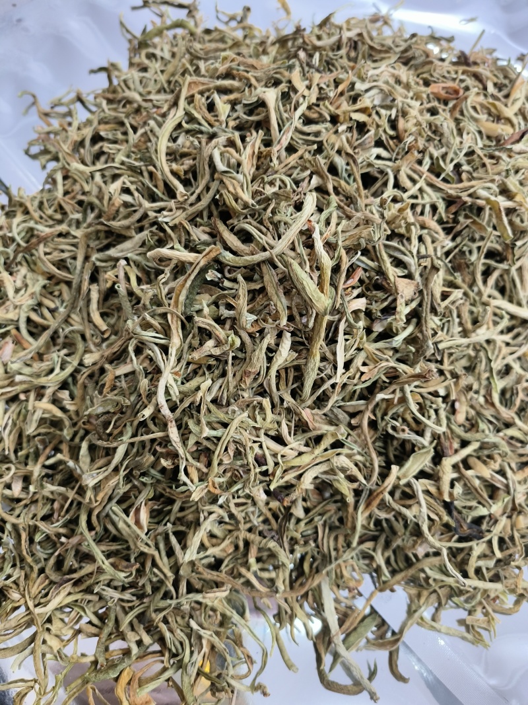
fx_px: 488
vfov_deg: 71.6
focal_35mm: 24
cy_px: 352
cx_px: 264
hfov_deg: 56.8
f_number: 1.8
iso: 343
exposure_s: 1/60.1
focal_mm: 5.42
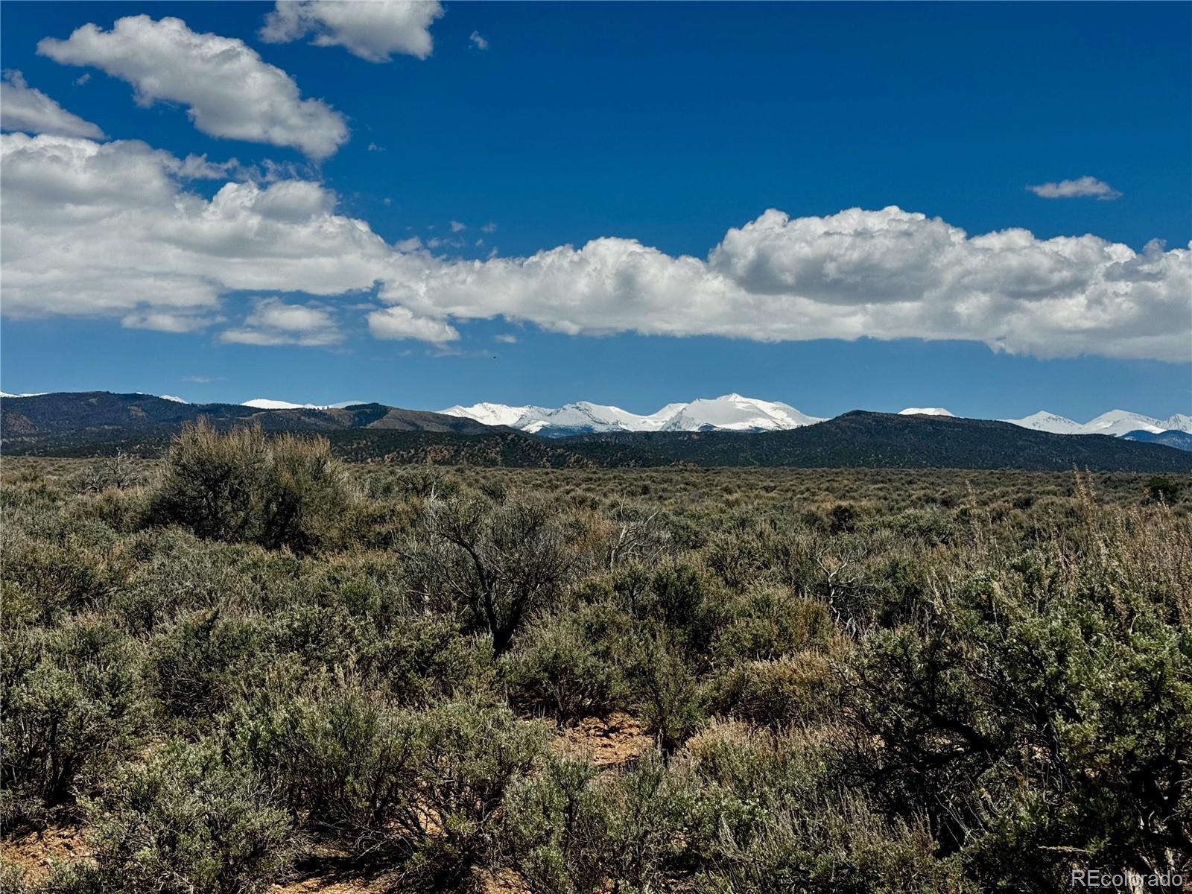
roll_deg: -1.3
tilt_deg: +0.8
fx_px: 1653
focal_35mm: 48
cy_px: 447
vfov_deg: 30.3
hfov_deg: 39.7
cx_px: 596
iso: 64
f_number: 1.78
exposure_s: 1/9009
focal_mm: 6.76
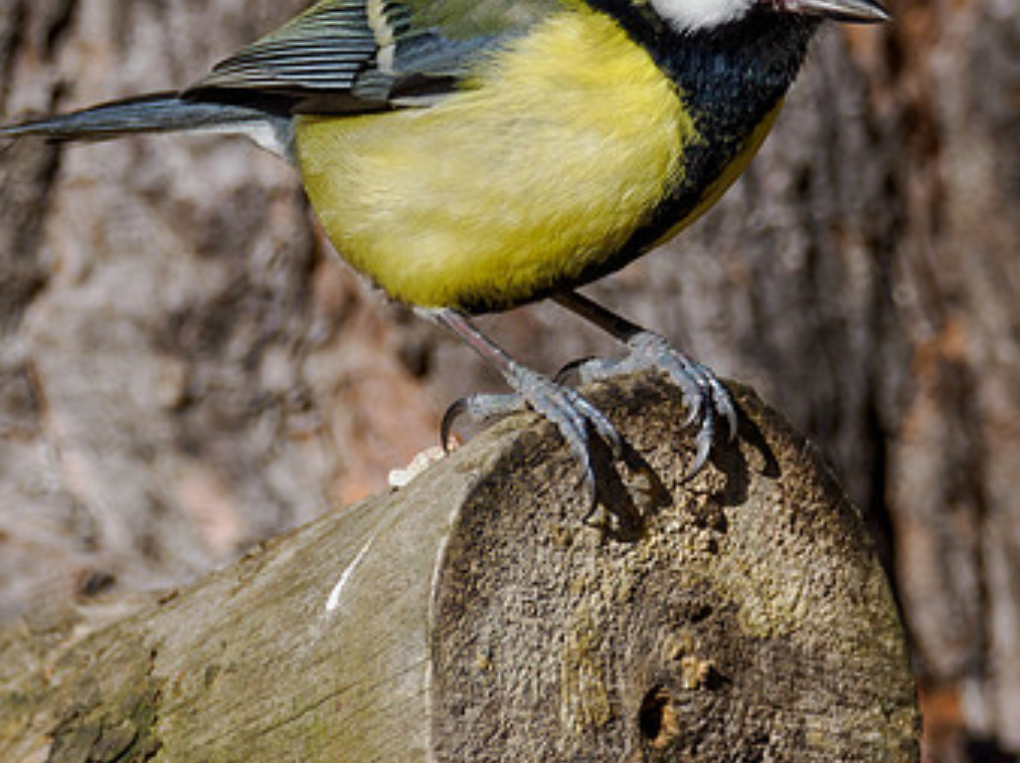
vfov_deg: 0.7
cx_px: 691
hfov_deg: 1.0
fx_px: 60098
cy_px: 14
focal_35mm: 2041
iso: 200
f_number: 6.3
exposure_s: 1/1250
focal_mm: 420
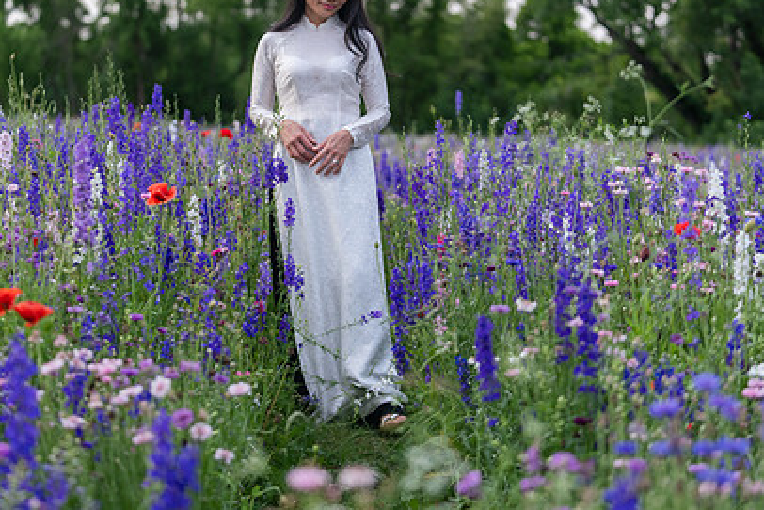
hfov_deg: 20.4
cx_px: 312
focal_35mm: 100
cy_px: 170
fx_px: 2123
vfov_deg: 13.7
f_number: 2.8
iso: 400
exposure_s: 1/1000
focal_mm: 70
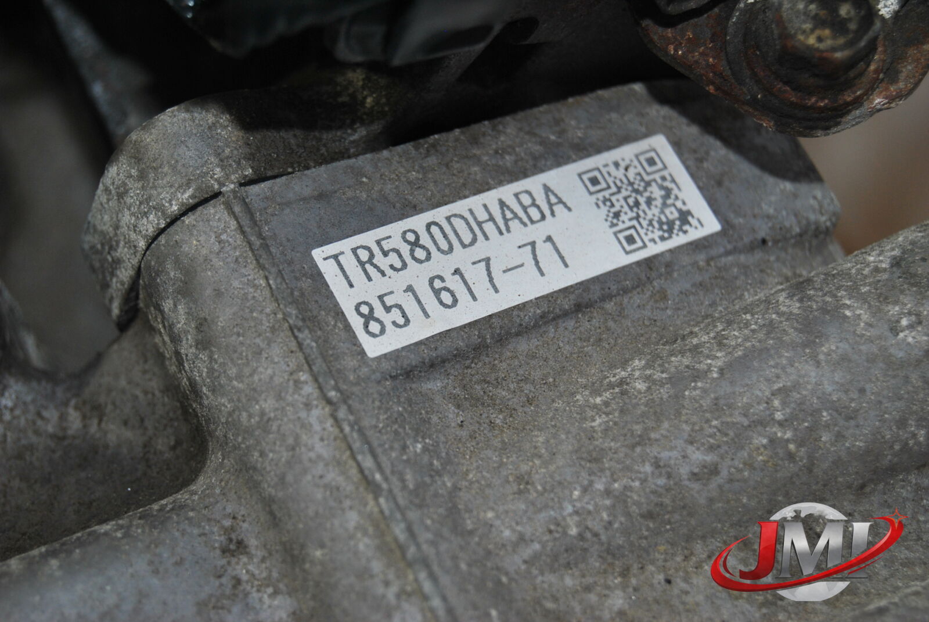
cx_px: 464
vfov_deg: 16.6
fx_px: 2131
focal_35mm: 82
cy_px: 311
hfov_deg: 24.6
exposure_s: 1/60
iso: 200
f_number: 5.6
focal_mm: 55
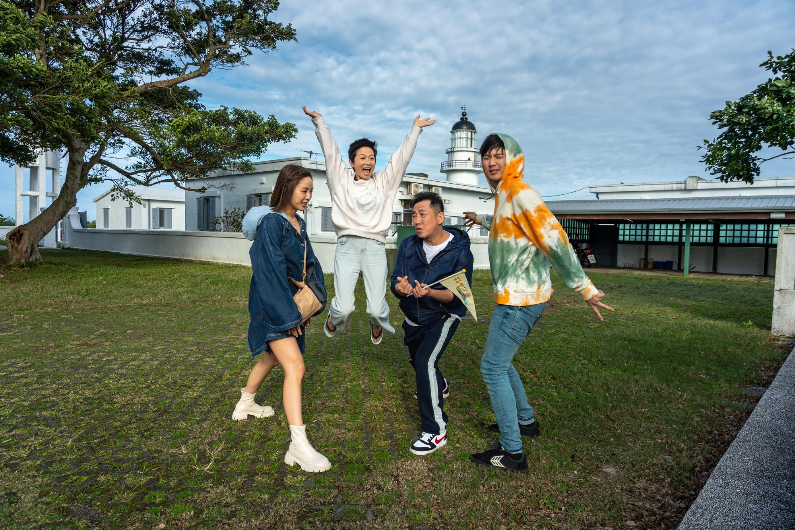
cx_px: 398
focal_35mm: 24
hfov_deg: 73.7
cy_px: 265
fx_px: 530
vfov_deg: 53.1
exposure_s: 1/640
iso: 125
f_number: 6.3
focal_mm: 24
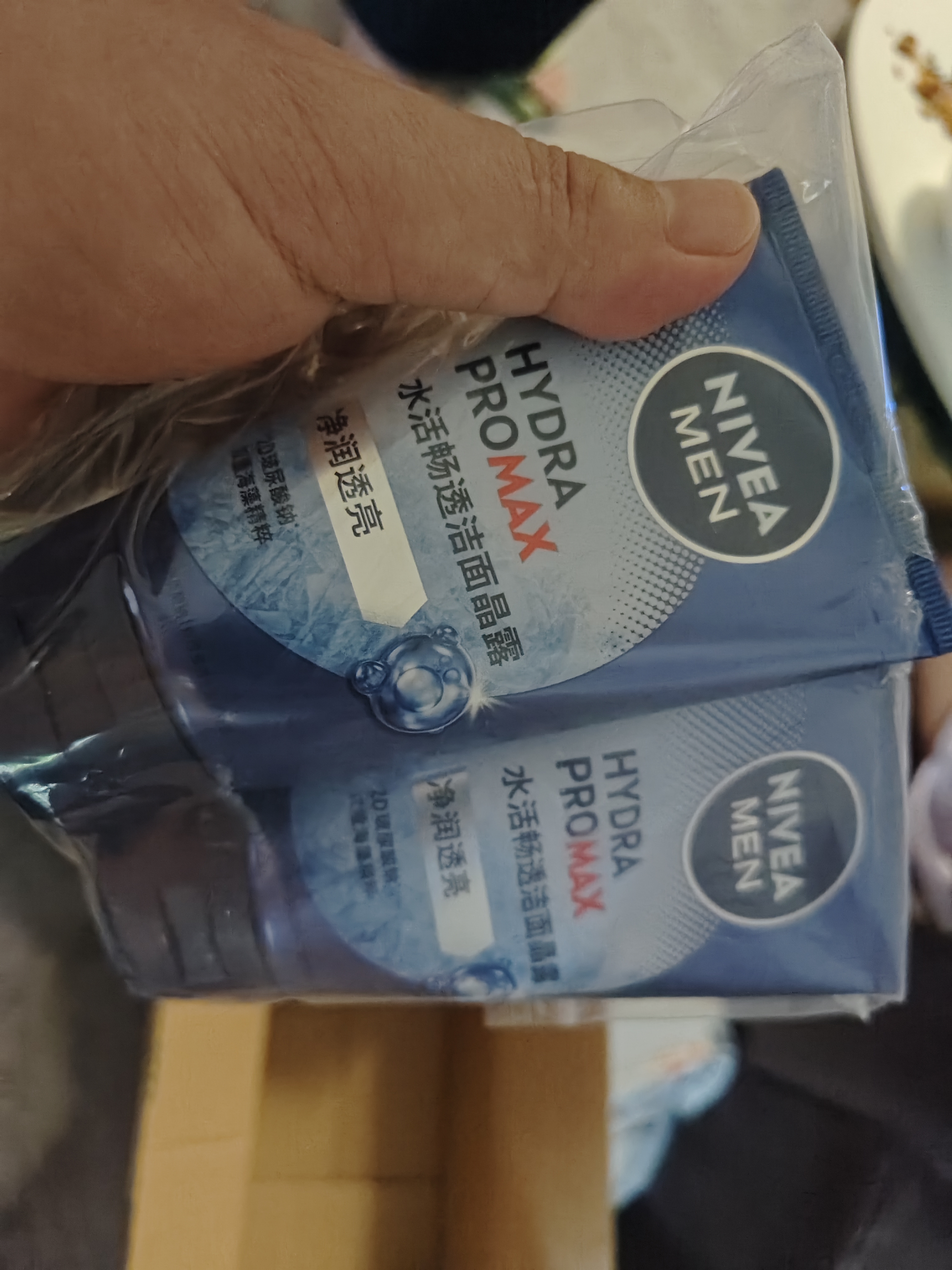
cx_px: 476
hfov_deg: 58.9
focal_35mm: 23
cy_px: 635
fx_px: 843
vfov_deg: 73.9
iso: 14634
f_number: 1.88
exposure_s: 1/158
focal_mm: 5.56
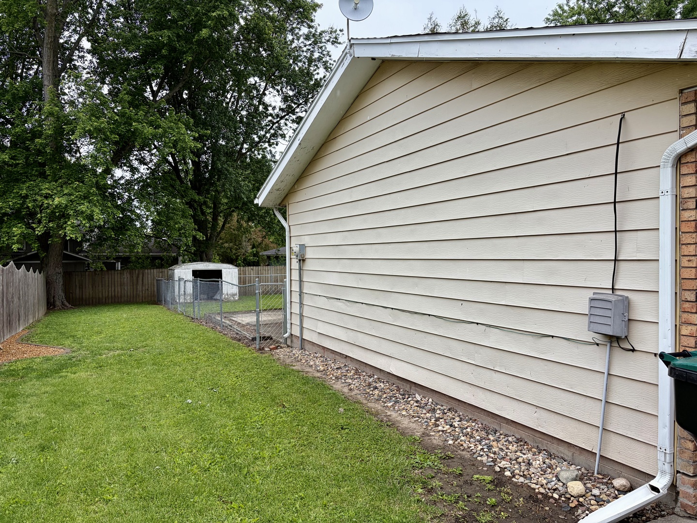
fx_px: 524
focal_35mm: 26
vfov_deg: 53.1
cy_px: 262
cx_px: 348
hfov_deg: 67.3
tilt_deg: +0.1
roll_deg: +0.6
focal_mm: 5.96
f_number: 1.6
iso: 50
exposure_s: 1/801
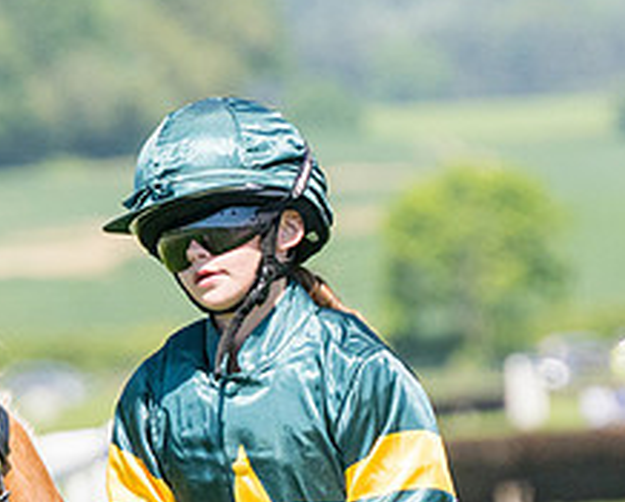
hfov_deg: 2.9
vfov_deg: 2.3
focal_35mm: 675
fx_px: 12503
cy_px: 605
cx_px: 133
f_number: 4
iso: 400
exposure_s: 1/6400
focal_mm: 155
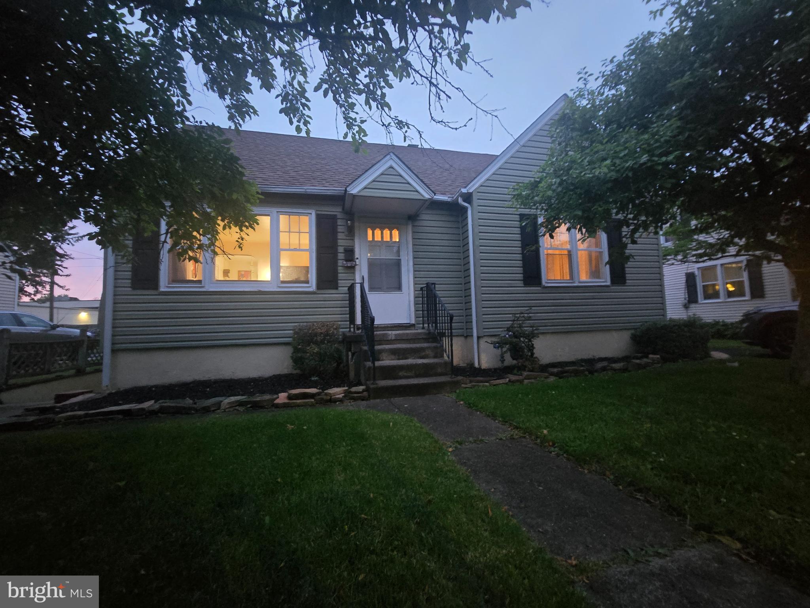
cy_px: 304
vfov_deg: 89.9
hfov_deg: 106.2
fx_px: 304
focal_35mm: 13
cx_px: 405
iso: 1250
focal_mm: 2.2
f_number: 2.2
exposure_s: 1/24
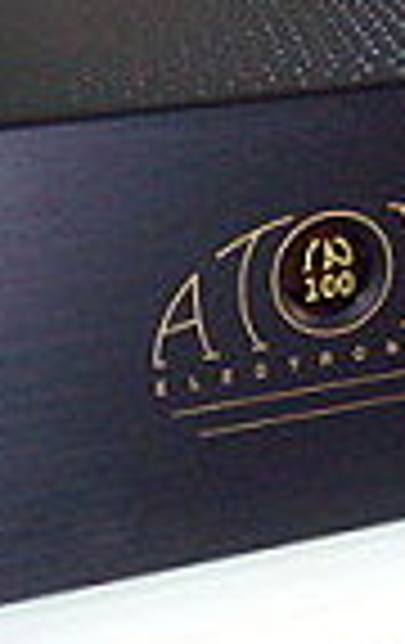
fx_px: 1740
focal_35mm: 99
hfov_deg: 12.8
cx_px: 544
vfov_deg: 21.0
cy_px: 293
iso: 400
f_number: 3.5
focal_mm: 6.4
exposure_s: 1/60.2
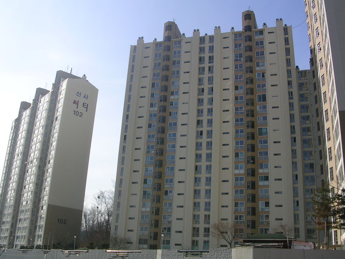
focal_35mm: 38
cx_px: 172
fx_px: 379
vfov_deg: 37.7
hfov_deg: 49.0
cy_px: 130
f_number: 5.6
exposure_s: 1/340
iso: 50
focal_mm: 5.8
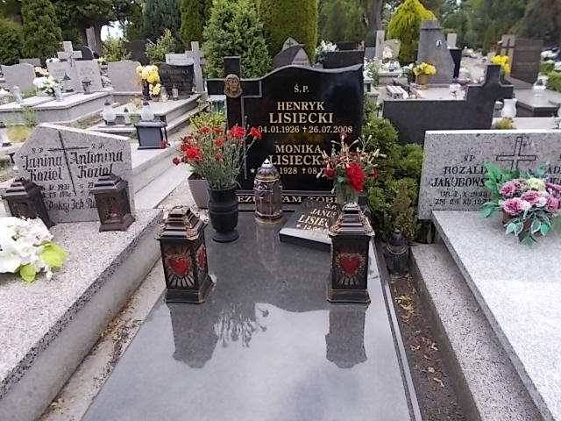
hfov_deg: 67.3
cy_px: 210
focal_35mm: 26
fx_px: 421
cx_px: 280
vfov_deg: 53.1
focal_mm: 4.6
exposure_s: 1/250
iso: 80
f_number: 3.2
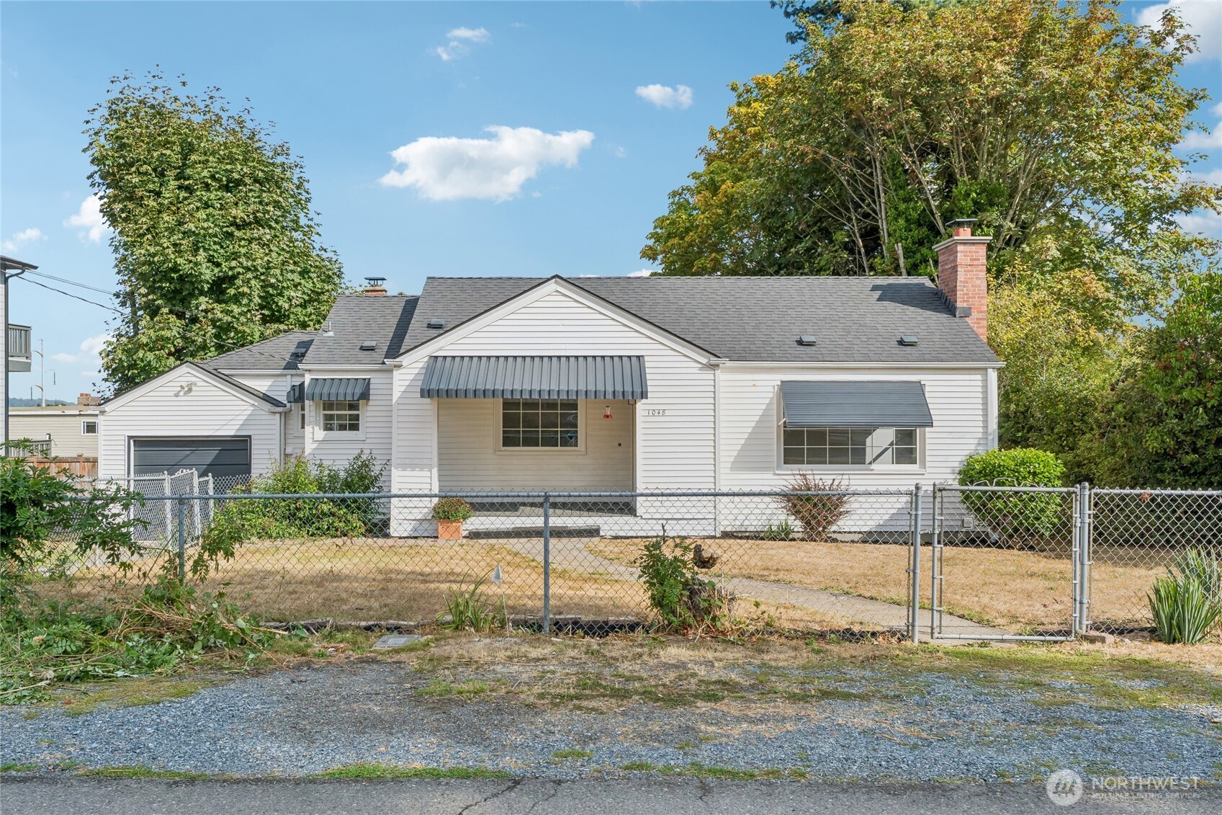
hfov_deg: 61.9
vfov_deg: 43.6
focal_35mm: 30
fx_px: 1018
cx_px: 611
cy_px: 408
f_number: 9
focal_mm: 20
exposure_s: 1/400
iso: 250
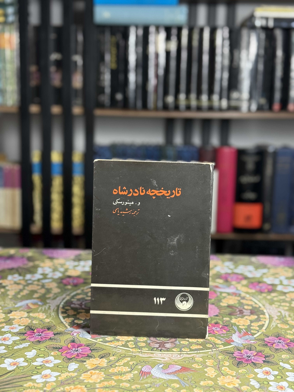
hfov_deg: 30.3
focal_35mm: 48
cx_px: 147
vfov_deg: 39.7
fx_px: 544
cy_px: 196
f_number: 1.78
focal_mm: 6.76
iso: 200
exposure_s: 1/100
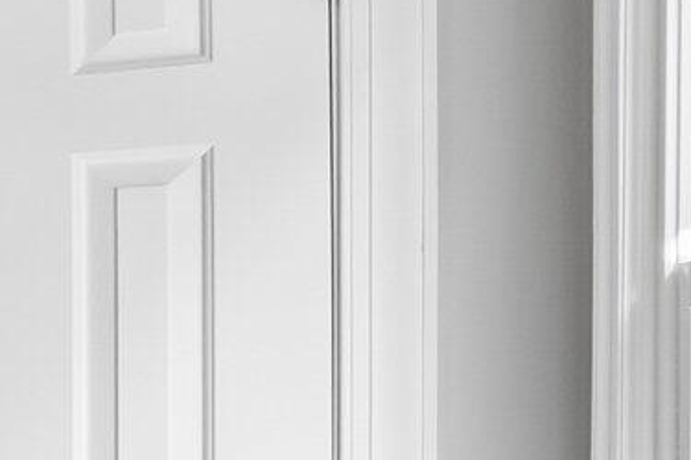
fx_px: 1574
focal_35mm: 82
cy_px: 406
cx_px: -1061
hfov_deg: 14.1
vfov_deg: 16.5
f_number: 8
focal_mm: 10
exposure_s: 1/3.33
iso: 400
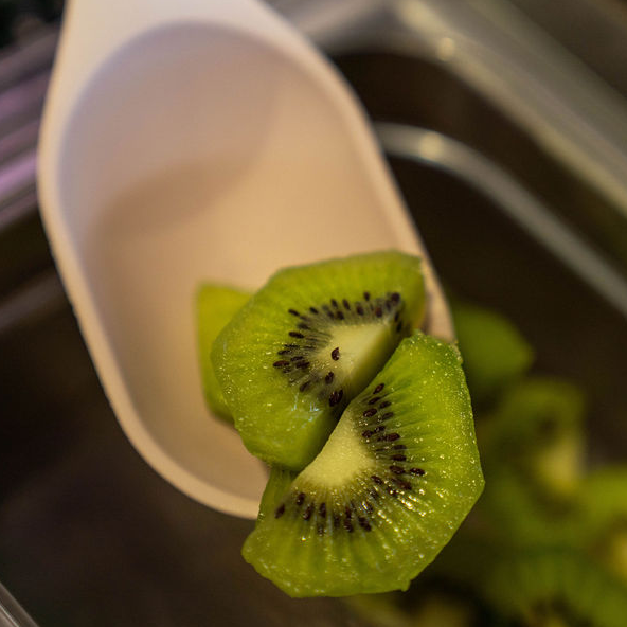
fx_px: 2111
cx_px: 317
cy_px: 281
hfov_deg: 16.9
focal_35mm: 103
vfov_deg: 16.9
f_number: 2.8
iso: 500
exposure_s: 1/400
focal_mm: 70
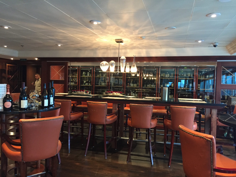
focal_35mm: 29
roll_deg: -2.4
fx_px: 198
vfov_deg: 48.2
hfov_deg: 61.7
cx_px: 118
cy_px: 88
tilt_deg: -3.1
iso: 320
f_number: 2.2
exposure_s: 1/33
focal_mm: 4.15
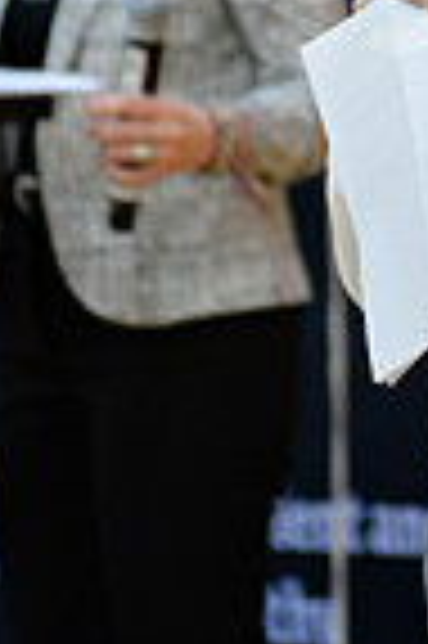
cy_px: -126
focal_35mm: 631
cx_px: 581
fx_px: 11279
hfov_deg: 2.2
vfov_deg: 3.3
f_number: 2.8
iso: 2000
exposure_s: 1/250
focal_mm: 200
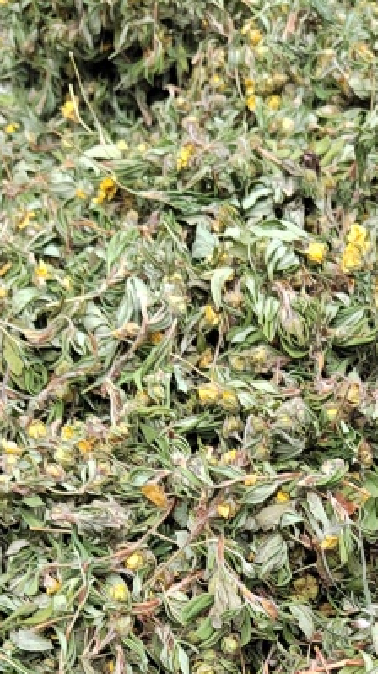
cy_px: 830
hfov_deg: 17.8
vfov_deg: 27.3
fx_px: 1196
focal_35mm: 67
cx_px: 292
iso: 347
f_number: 1.9
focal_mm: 5.52
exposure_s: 1/100
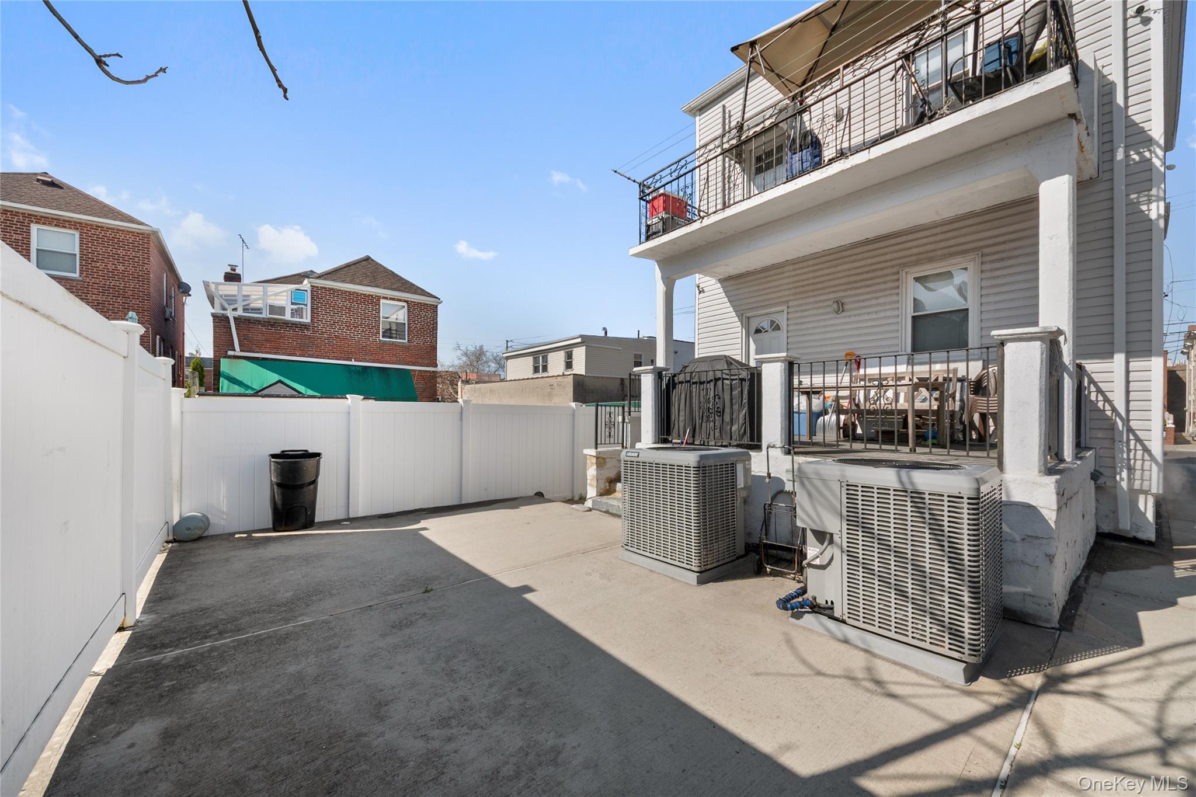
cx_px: 598
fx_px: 399
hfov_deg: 112.6
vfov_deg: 90.0
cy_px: 398
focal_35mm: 12
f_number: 8
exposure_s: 1/160
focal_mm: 8
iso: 100
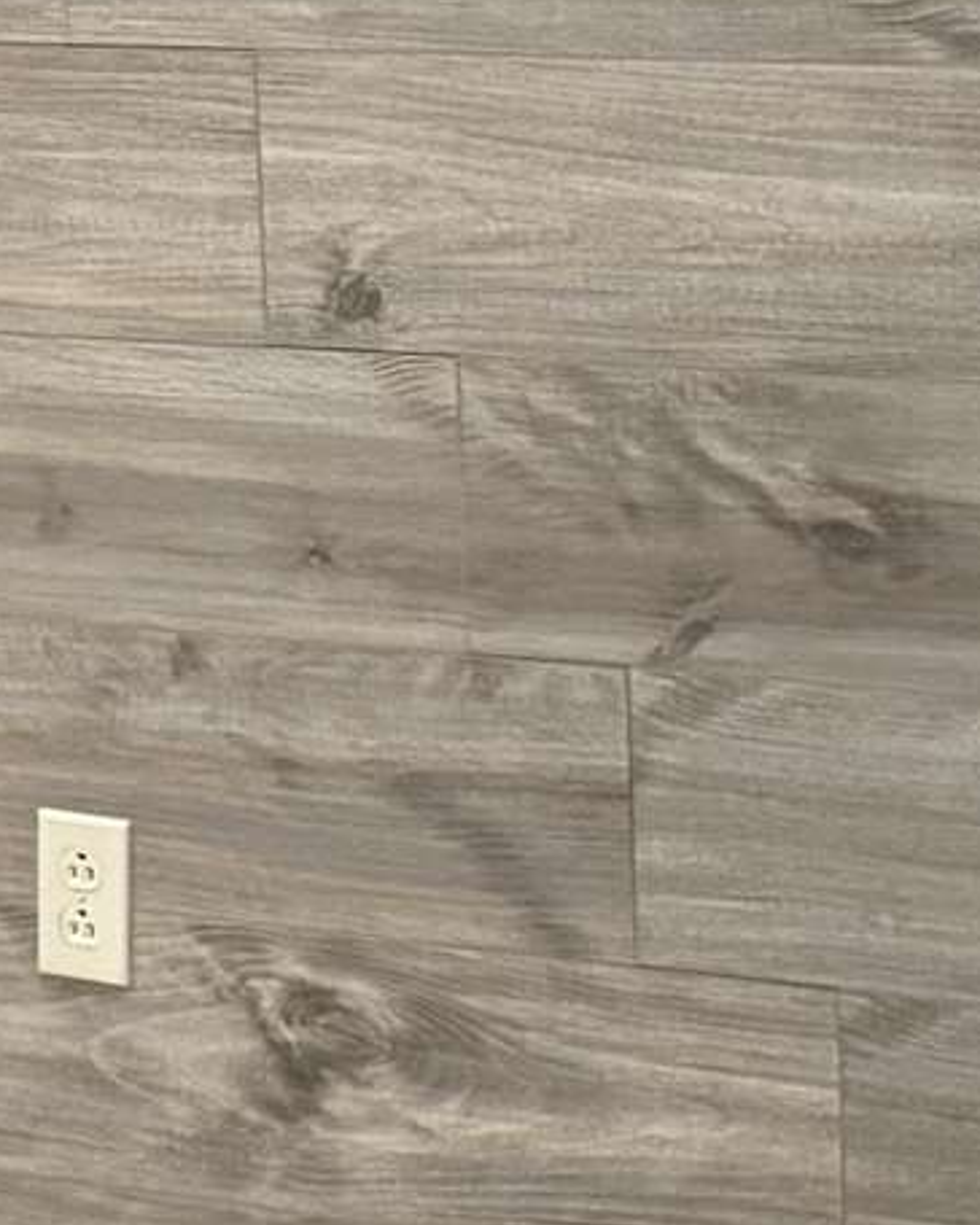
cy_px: 223
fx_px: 5728
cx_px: 331
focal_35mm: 158
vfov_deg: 12.2
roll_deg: +2.9
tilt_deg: -8.0
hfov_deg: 9.8
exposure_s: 1/60
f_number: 1.78
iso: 500
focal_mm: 6.76
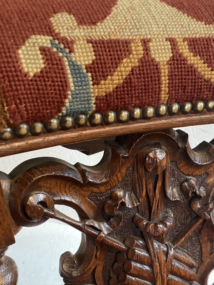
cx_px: 157
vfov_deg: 39.7
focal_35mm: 45
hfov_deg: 31.7
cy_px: 243
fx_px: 371
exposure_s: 1/50
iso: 320
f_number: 1.8
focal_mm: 4.25
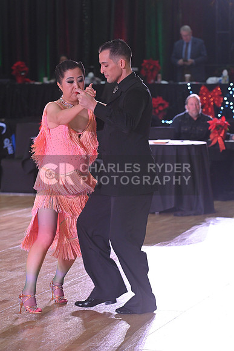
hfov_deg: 11.2
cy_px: 176
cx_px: 117
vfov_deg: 16.8
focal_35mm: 122
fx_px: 1189
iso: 2000
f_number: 5
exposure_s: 1/320
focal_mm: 122
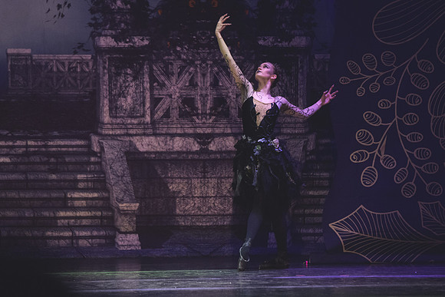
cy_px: 162
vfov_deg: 4.3
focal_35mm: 323
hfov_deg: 6.4
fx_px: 3993
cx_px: 243
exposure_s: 1/320
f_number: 2.8
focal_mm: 195
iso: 5600
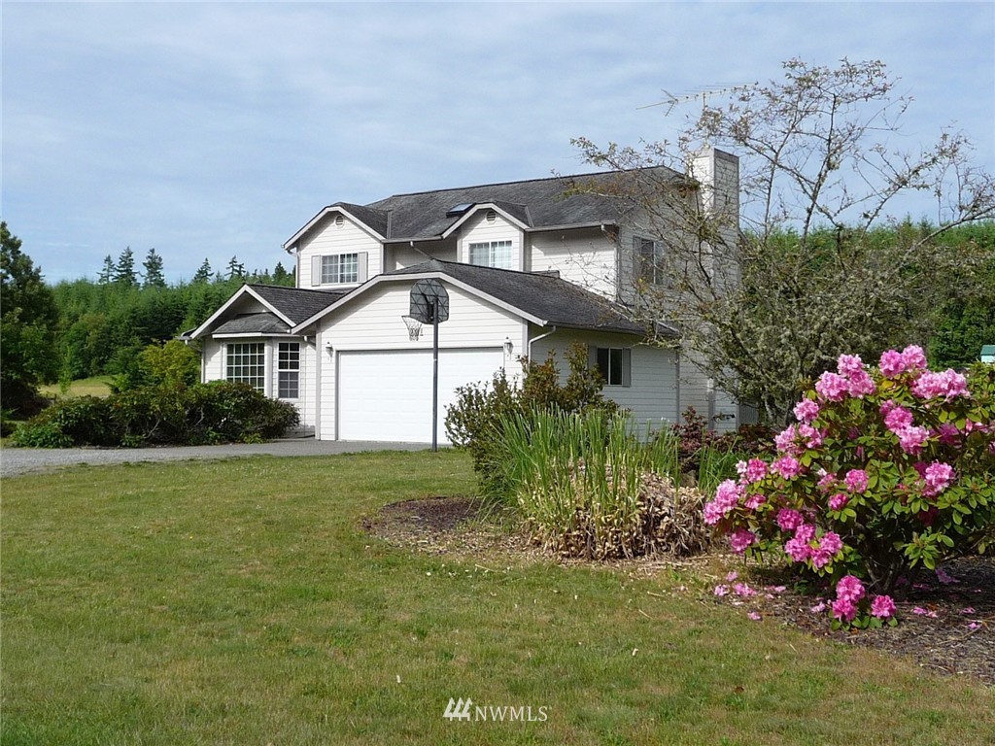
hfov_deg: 40.4
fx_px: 1351
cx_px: 498
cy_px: 373
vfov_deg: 30.9
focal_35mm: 47
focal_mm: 4.7
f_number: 3.3
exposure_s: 1/1300
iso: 100
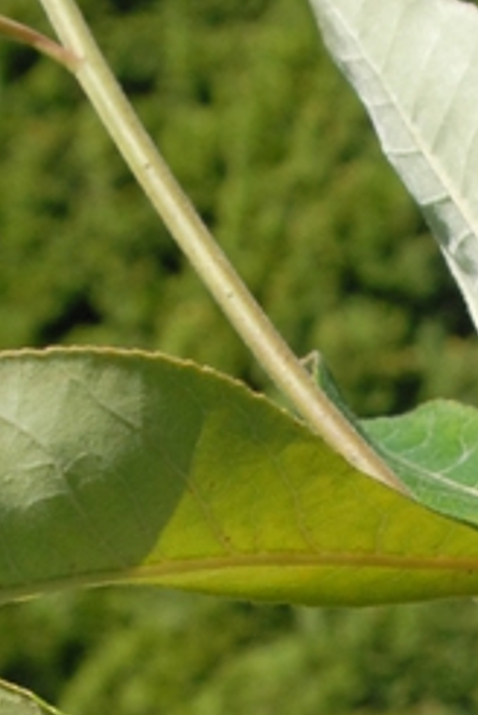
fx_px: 3992
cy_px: 870
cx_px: 628
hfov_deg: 6.8
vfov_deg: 10.1
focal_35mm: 201
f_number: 10
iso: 400
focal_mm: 32
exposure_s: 1/350
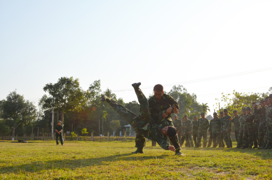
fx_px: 249
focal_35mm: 33
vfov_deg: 39.8
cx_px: 136
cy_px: 90
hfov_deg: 57.3
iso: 400
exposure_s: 1/2000
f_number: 7.1
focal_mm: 22
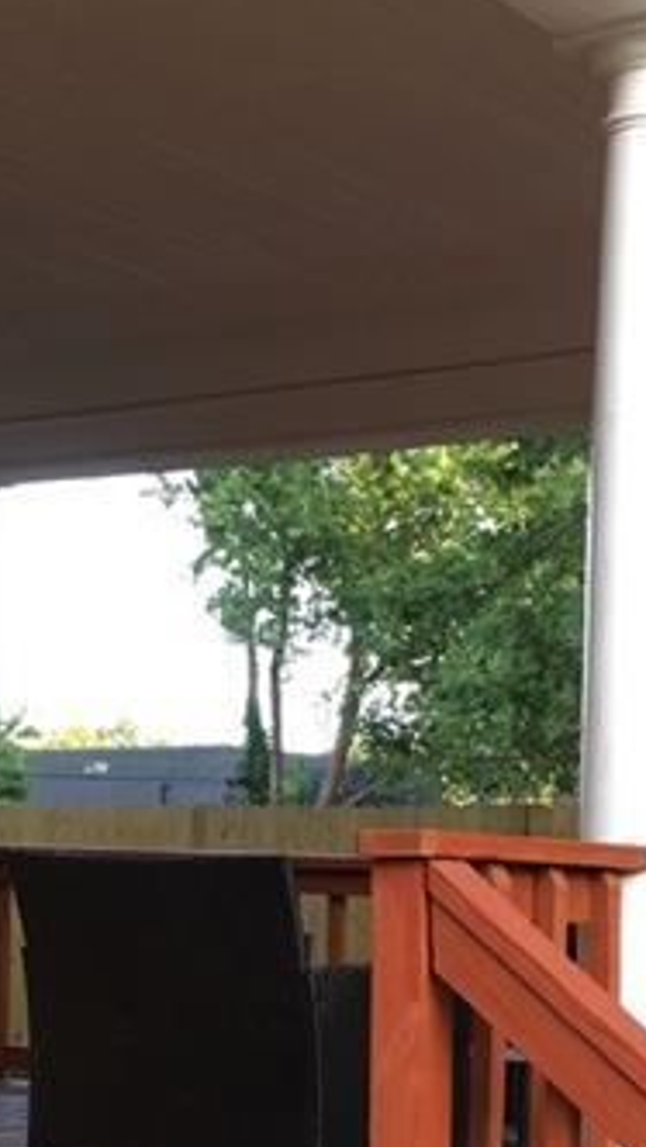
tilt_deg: -0.1
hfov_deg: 16.5
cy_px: 974
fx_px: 2221
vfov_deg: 28.1
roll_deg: -1.0
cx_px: 276
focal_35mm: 73
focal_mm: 4.15
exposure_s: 1/60
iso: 32
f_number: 2.2
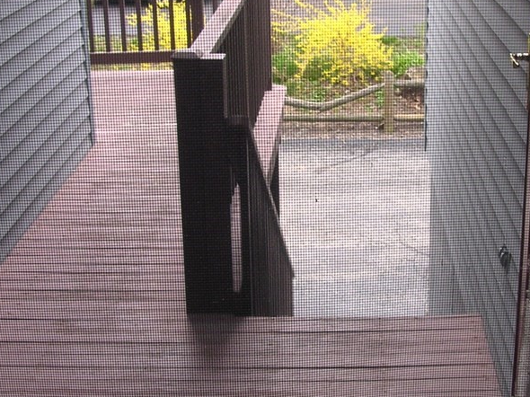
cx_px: 306
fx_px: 1010
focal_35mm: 66
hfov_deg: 29.4
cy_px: 175
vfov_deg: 22.2
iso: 100
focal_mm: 5.8
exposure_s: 1/30
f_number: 2.8
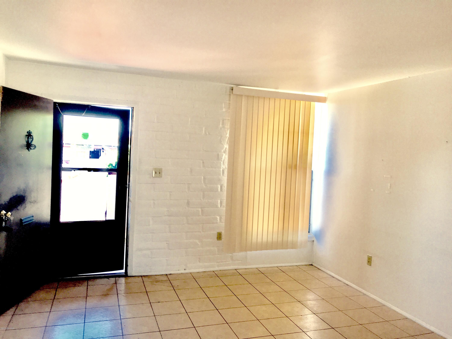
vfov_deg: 49.7
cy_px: 170
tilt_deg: -4.0
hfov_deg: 63.4
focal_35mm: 28
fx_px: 366
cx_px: 226
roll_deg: -2.2
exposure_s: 1/90
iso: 40
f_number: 1.8
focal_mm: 3.99
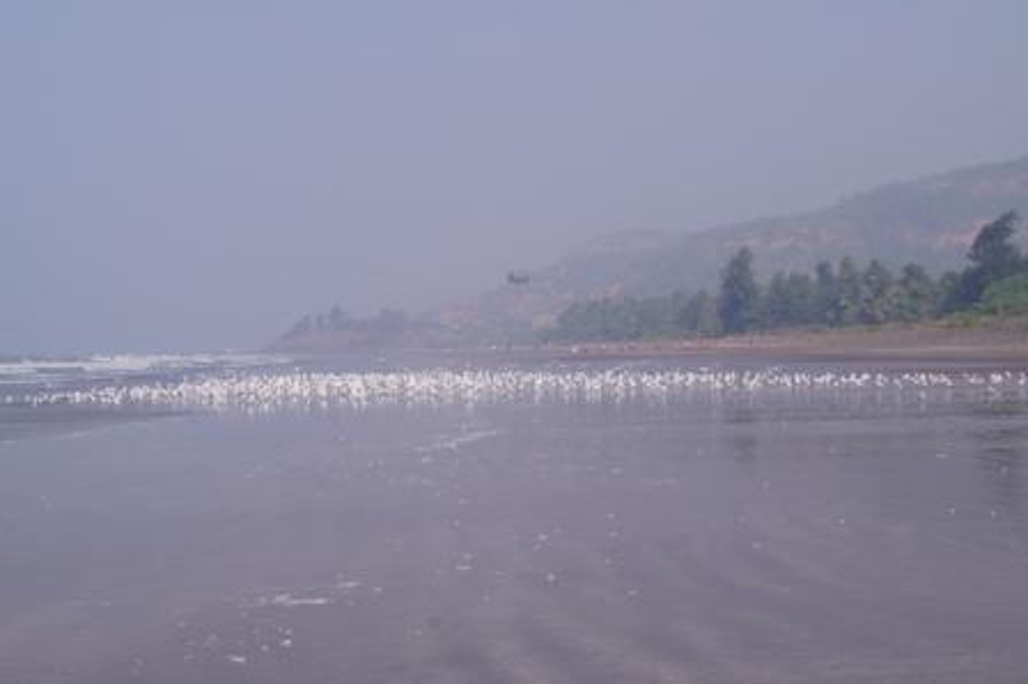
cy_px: 342
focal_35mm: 75
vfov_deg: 18.2
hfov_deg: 27.0
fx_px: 2140
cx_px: 514
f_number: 13
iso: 100
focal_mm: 50
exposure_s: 1/160
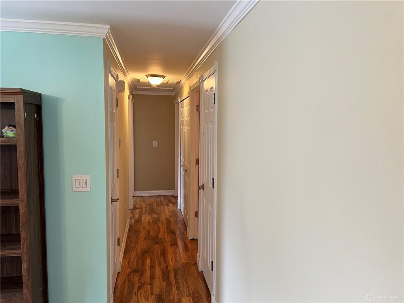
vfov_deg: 53.1
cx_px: 202
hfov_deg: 67.3
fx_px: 303
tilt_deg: -3.7
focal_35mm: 26
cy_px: 152
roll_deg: -0.6
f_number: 1.5
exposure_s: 1/60
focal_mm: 5.7
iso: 80
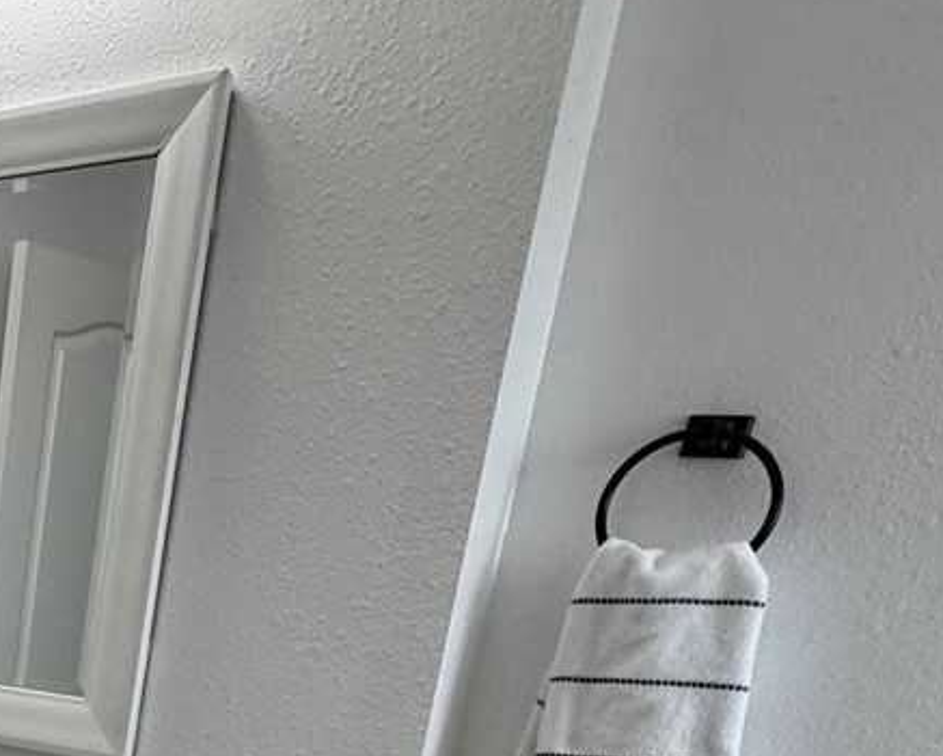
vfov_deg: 26.2
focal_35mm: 50
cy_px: 955
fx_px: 1396
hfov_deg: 30.8
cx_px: -222
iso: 200
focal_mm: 2.22
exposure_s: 1/120
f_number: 2.2
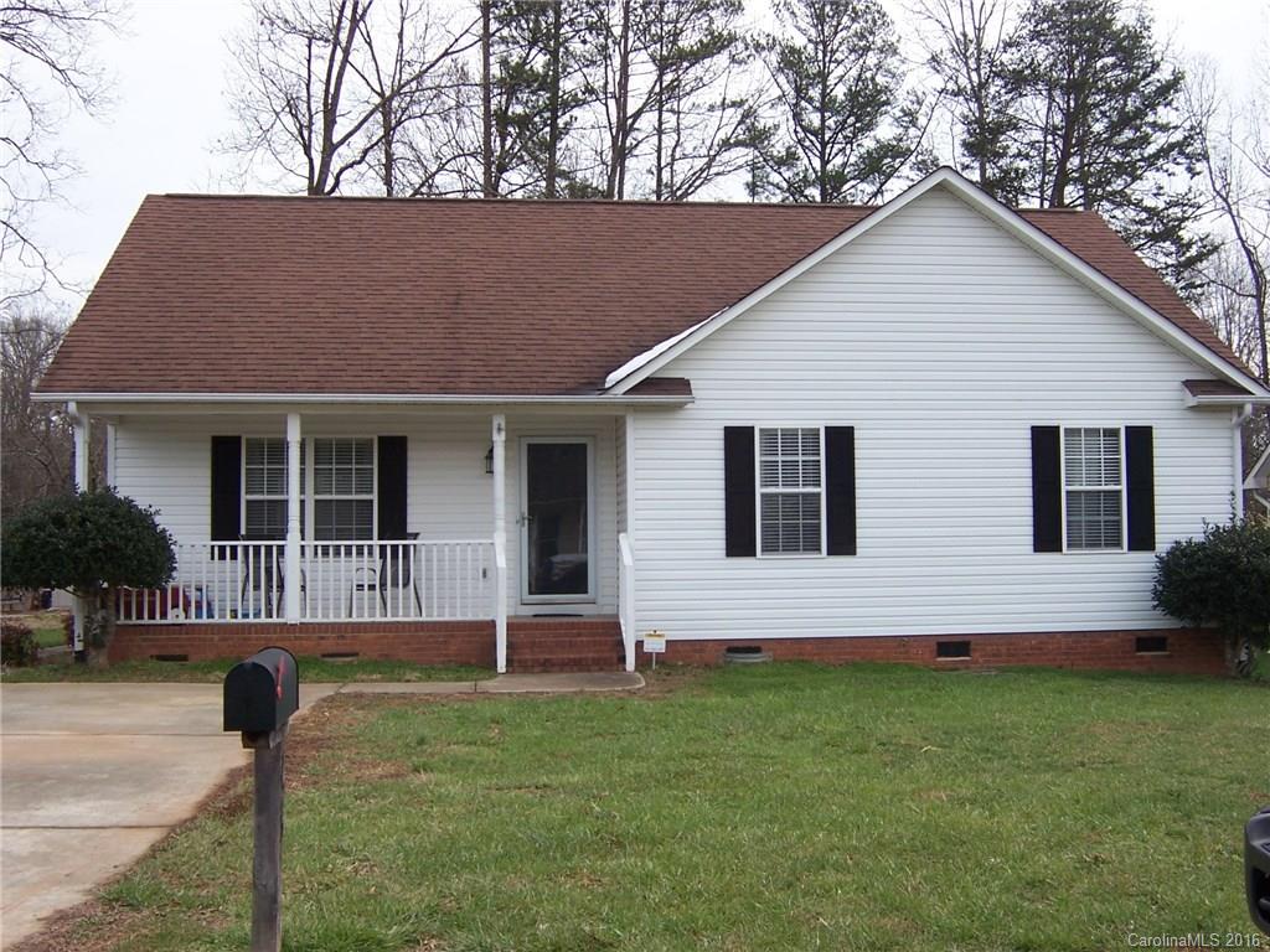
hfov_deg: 46.8
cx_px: 635
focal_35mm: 40
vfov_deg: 36.0
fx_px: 1468
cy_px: 476
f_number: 4
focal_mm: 6.7
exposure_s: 1/500
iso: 80
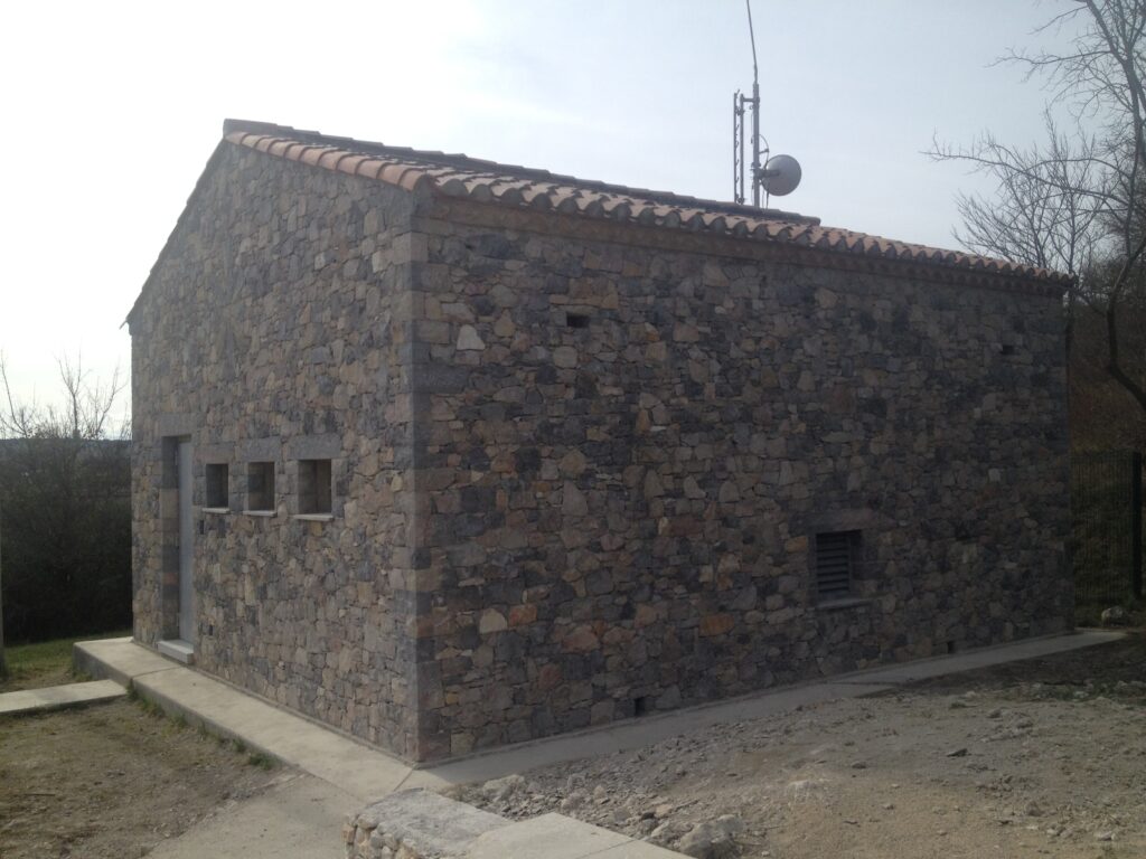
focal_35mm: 35
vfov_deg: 40.7
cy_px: 430
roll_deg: +1.8
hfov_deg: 52.6
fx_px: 1159
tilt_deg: +1.3
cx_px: 573
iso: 50
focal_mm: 4.28
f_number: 2.4
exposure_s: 1/2045
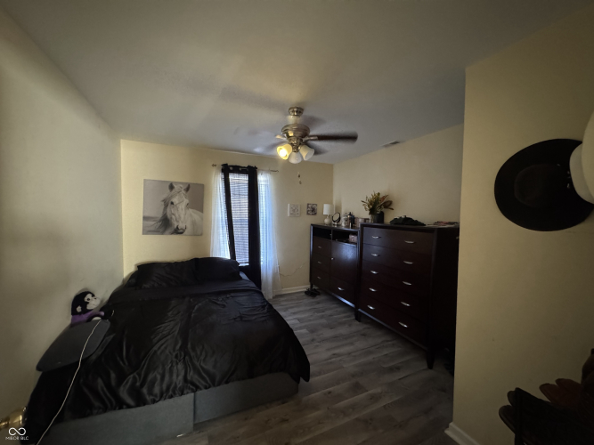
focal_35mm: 14
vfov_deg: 85.7
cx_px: 297
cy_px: 222
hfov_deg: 102.1
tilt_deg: -2.2
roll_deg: -0.3
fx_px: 240
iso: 1250
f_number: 2.2
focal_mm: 2.22
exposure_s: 1/40
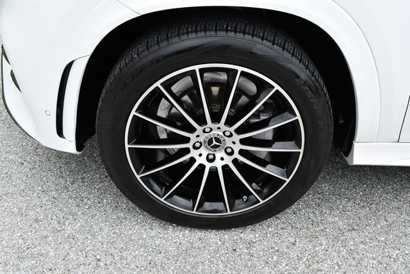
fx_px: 410
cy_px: 137
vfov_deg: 36.9
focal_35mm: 36
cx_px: 205
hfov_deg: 53.1
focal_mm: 18
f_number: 5.6
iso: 220
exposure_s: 1/250
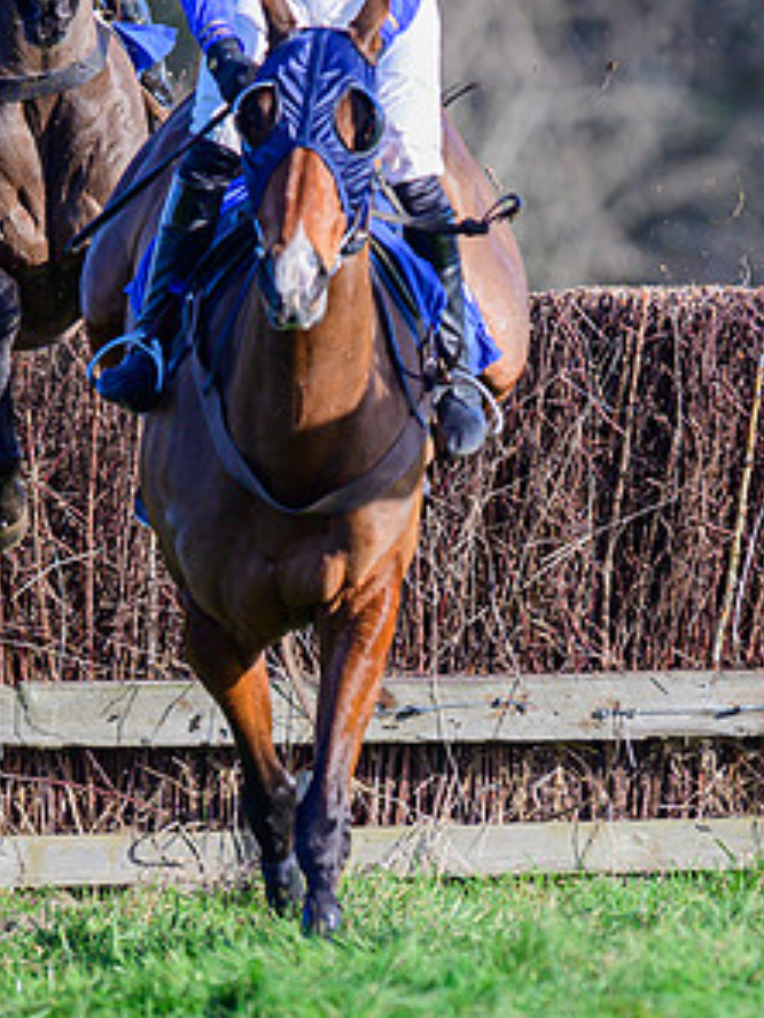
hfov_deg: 1.4
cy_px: 210
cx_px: 385
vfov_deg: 1.8
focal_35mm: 1098
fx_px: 32312
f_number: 5
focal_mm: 400
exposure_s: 1/2000
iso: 400
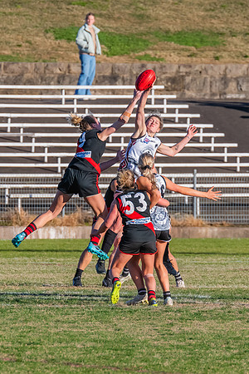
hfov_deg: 1.6
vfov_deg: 2.4
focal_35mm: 860
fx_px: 8919
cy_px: 166
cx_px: 144
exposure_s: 1/1250
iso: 800
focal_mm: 420
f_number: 9
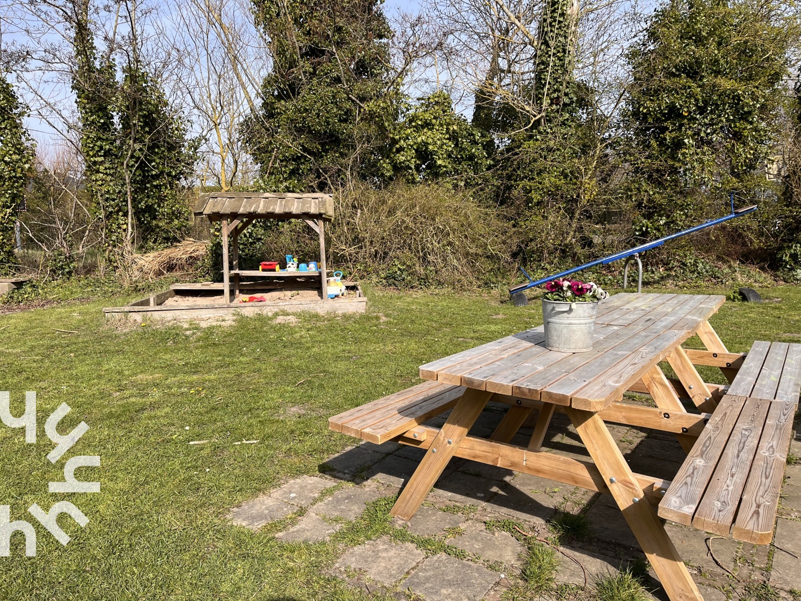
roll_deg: +1.1
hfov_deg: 67.3
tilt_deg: -8.1
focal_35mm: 26
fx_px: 602
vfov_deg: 53.1
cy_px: 300
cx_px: 400
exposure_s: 1/2179
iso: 50
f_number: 1.6
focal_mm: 5.1
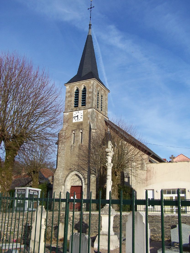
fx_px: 278
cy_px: 126
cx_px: 95
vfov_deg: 49.0
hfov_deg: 37.7
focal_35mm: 38
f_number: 4
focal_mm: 6.3
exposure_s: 1/500
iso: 80
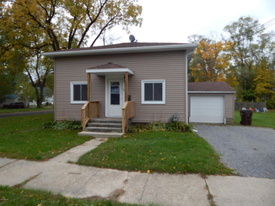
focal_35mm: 22
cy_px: 103
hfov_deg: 76.4
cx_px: 138
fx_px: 175
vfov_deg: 61.1
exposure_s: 1/400
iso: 125
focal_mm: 4
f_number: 3
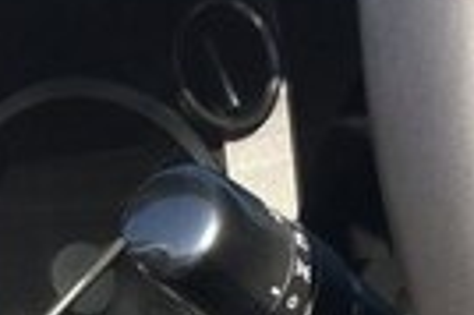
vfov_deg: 10.2
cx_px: 117
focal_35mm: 112
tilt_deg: -31.0
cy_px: 825
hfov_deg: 18.2
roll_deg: +2.4
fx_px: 1473
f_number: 2.2
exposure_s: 1/363
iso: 32
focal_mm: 4.15
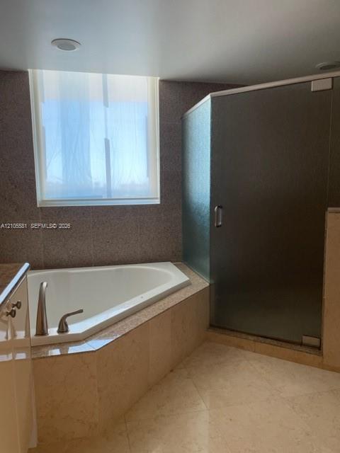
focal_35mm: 26
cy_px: 226
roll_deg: +0.8
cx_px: 170
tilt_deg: -5.6
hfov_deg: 53.1
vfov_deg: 67.3
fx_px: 340
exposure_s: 1/121
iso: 100
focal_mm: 4.2
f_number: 1.6
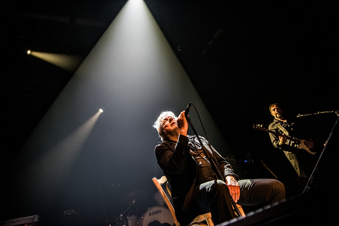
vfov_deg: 42.4
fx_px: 292
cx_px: 170
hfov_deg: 60.3
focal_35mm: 31
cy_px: 113
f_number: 3.5
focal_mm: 31
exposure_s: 1/80
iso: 800
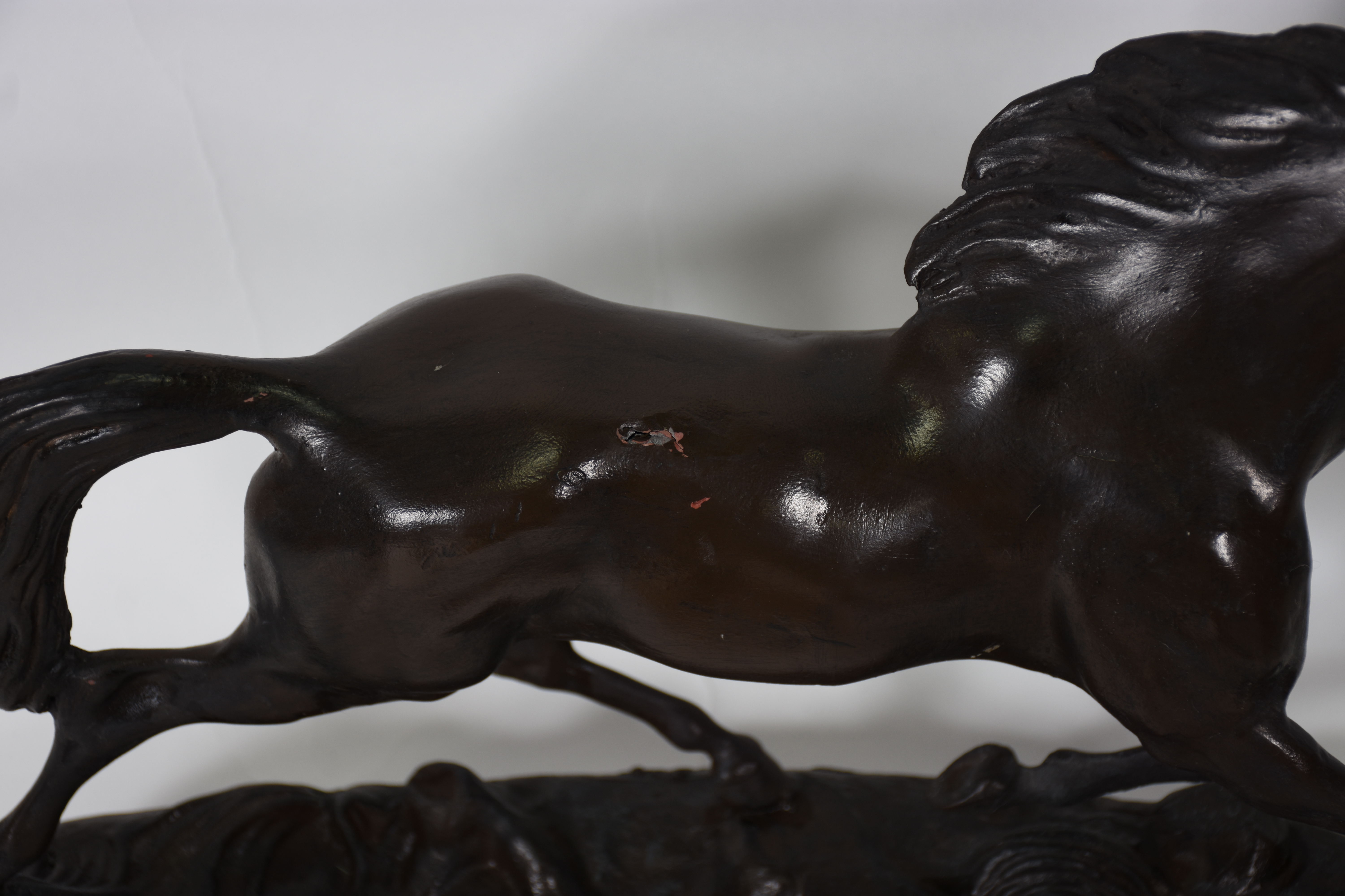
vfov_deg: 18.2
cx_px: 672
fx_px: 2802
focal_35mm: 75
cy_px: 448
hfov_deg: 27.0
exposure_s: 1/50
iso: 160
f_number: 5
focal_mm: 50
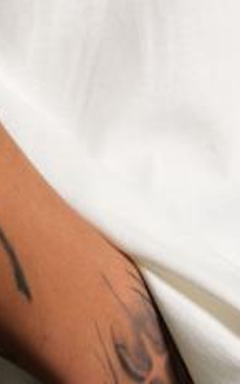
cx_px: 238
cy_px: -328
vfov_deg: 9.9
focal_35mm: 200
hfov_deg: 6.5
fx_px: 2093
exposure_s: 1/160
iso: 160
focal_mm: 22.3
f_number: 5
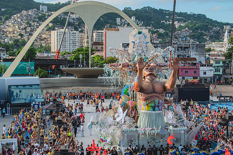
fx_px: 453
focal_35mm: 70
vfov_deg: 19.5
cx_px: 116
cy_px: 78
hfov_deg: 28.8
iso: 200
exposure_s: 1/800
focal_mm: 70
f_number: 5.6
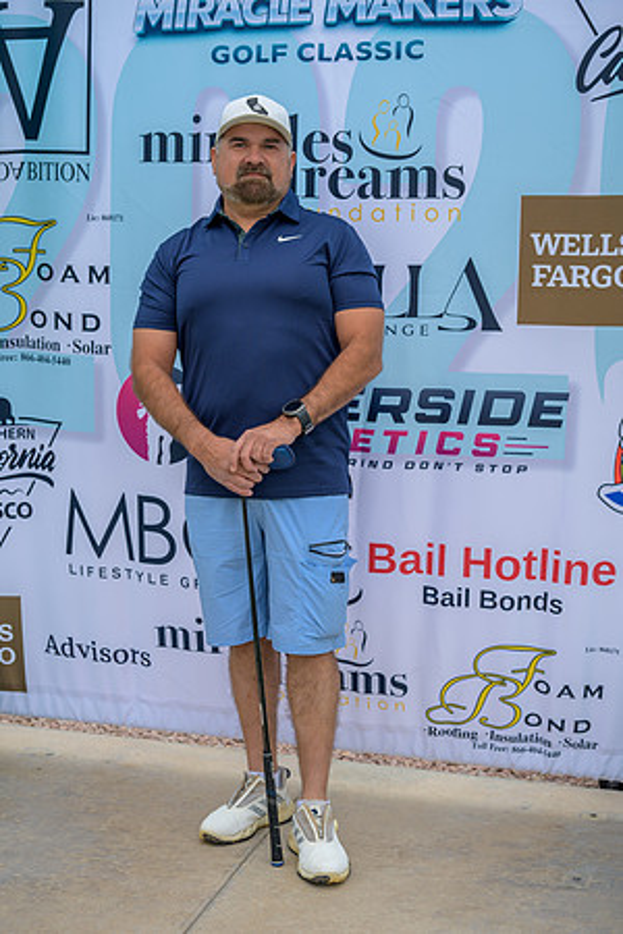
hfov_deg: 24.6
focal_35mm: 55
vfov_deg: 36.2
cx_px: 312
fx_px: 1428
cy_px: 467
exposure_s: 1/200
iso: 125
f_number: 4
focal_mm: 55
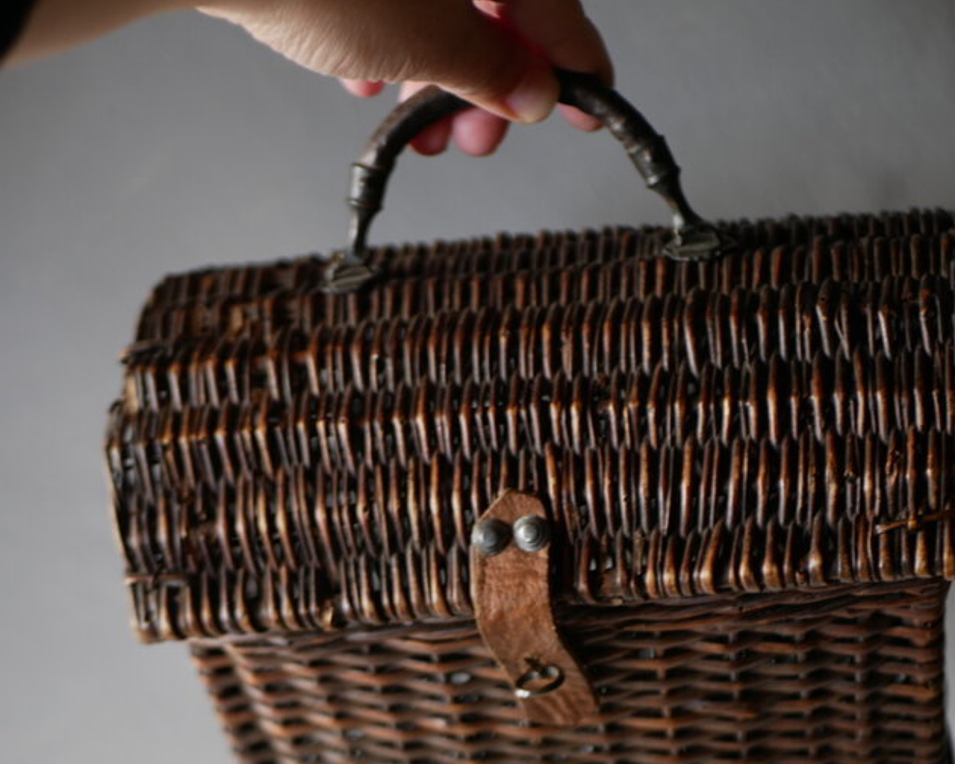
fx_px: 1866
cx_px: 564
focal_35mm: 66
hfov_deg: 28.7
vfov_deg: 23.1
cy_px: 437
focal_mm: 25
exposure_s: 1/125
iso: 200
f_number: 1.7
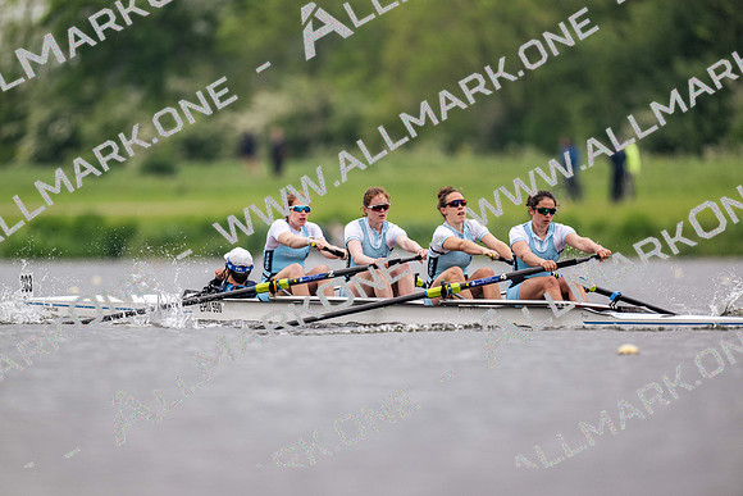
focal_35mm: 600
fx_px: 12386
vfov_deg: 2.3
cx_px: 372
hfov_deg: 3.4
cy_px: 248
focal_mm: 600
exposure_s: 1/2000
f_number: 4
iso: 800
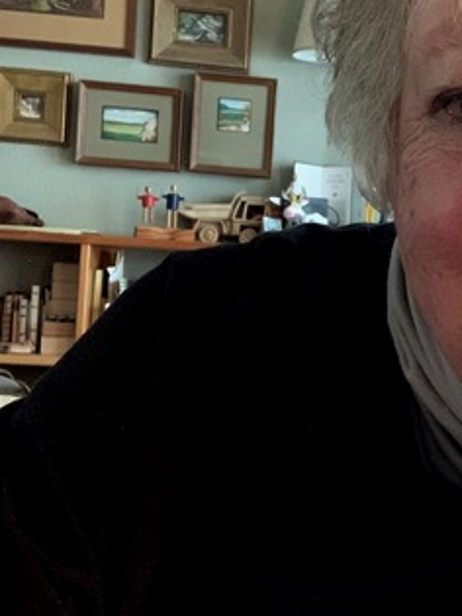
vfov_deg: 31.7
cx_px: 415
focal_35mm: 61
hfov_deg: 23.4
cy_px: 287
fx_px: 1086
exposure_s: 1/20
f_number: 2.2
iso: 500
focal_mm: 2.87
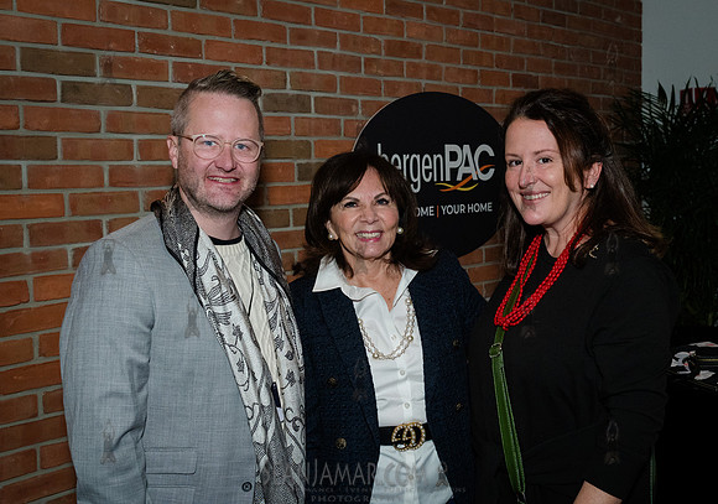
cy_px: 230
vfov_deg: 34.9
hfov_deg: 48.3
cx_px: 368
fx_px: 801
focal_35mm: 40
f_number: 6.3
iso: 6400
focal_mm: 35
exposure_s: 1/320
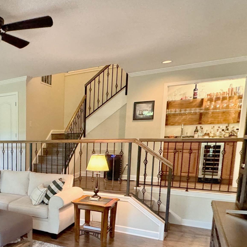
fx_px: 266
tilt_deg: -8.2
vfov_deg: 48.3
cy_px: 177
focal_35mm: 33
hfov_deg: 42.4
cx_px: -4
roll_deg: +0.7
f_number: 2.2
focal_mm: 2.22
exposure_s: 1/60
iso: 800
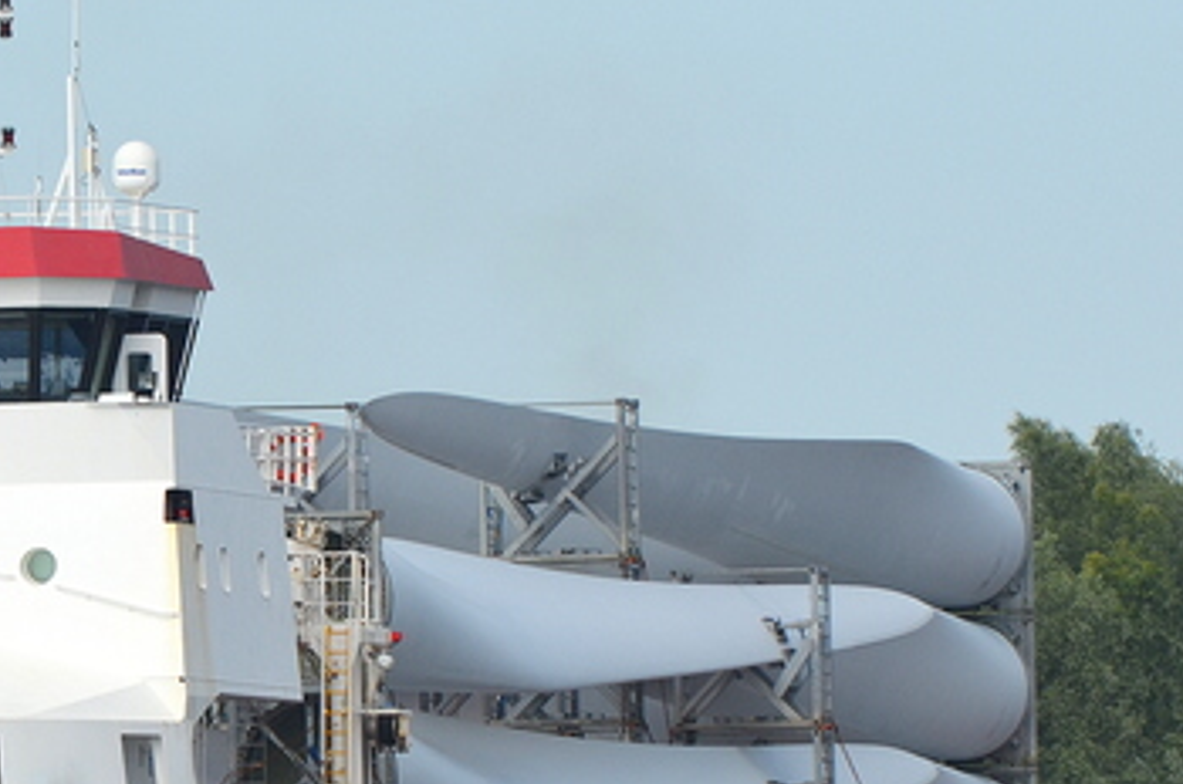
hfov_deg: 2.5
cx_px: 210
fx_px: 27028
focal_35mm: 824
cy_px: 473
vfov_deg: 1.7
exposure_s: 1/1000
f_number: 8
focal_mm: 240
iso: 200
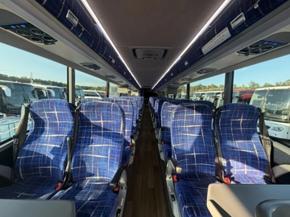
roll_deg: -1.5
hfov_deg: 102.1
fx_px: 117
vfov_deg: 85.7
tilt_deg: -3.9
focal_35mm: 14
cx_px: 145
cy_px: 108
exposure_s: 1/121
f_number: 2.2
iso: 160
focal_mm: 2.22
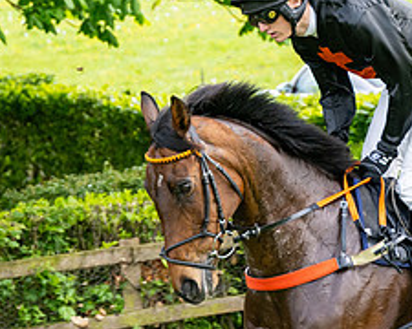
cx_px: 646
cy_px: 245
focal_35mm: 336
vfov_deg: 4.6
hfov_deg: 5.7
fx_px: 4097
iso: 400
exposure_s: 1/1250
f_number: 4
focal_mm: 98
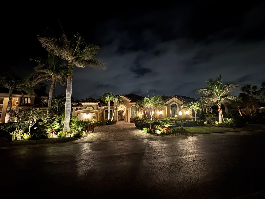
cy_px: 100
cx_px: 132
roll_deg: +2.1
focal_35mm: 14
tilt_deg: +9.1
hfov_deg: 102.1
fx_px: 107
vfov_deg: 85.7
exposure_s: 1/12
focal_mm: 2.22
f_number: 2.2
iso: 2500
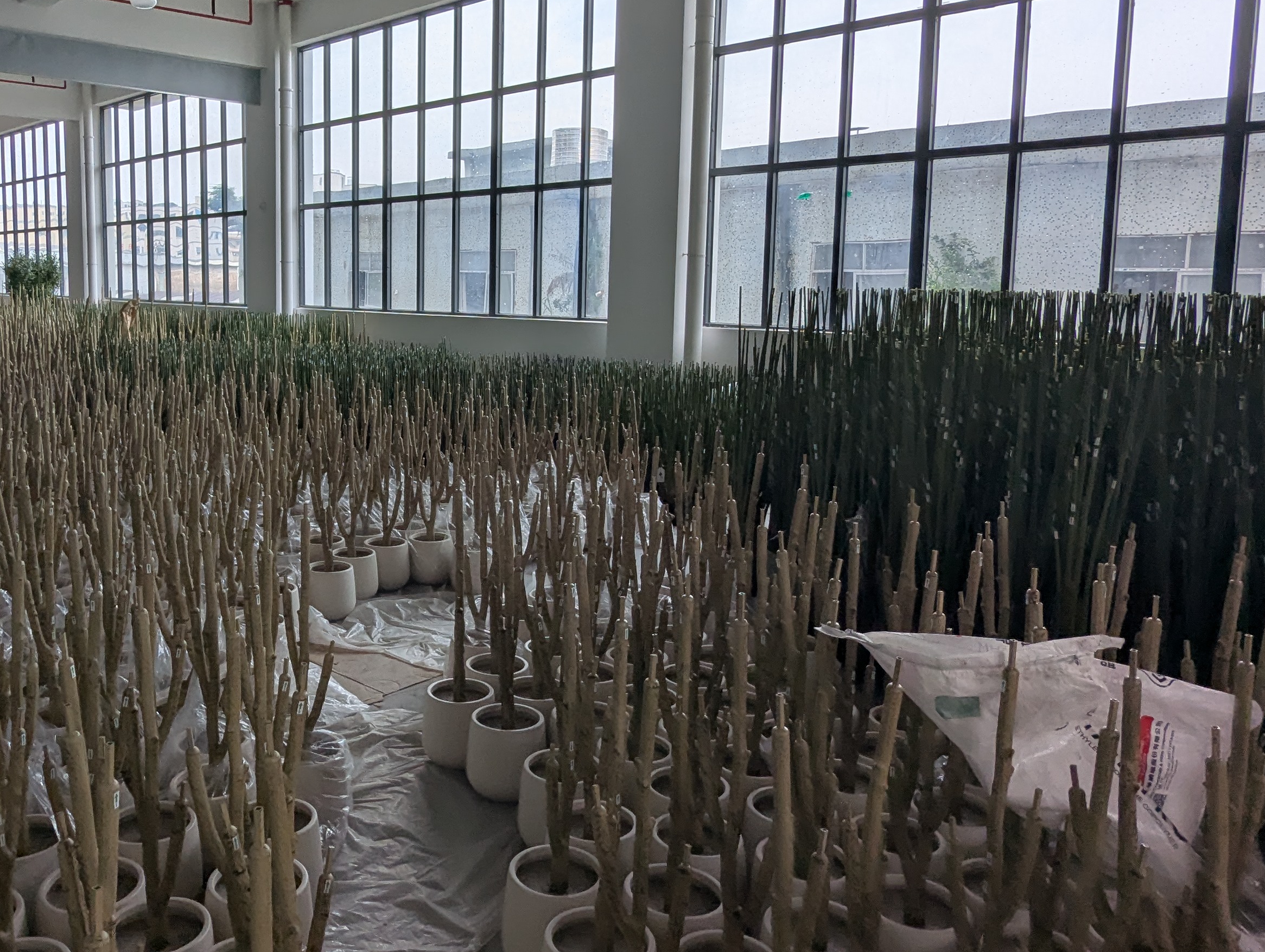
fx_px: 1025
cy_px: 392
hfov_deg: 62.3
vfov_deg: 49.6
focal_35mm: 28
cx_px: 455
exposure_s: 1/205
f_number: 2.2
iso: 40
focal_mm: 2.35
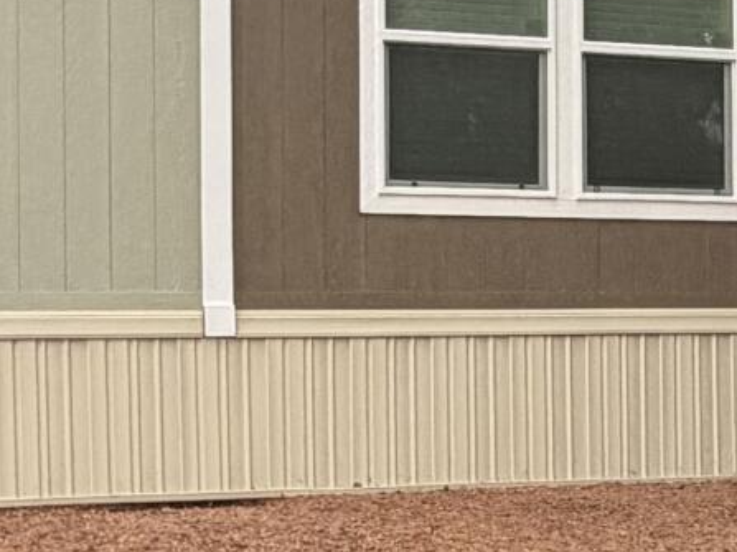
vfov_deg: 15.7
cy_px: 353
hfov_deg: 20.9
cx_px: 415
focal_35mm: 94
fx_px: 2001
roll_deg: +0.9
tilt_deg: -0.7
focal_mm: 2.22
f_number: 2.2
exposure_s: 1/121
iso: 125
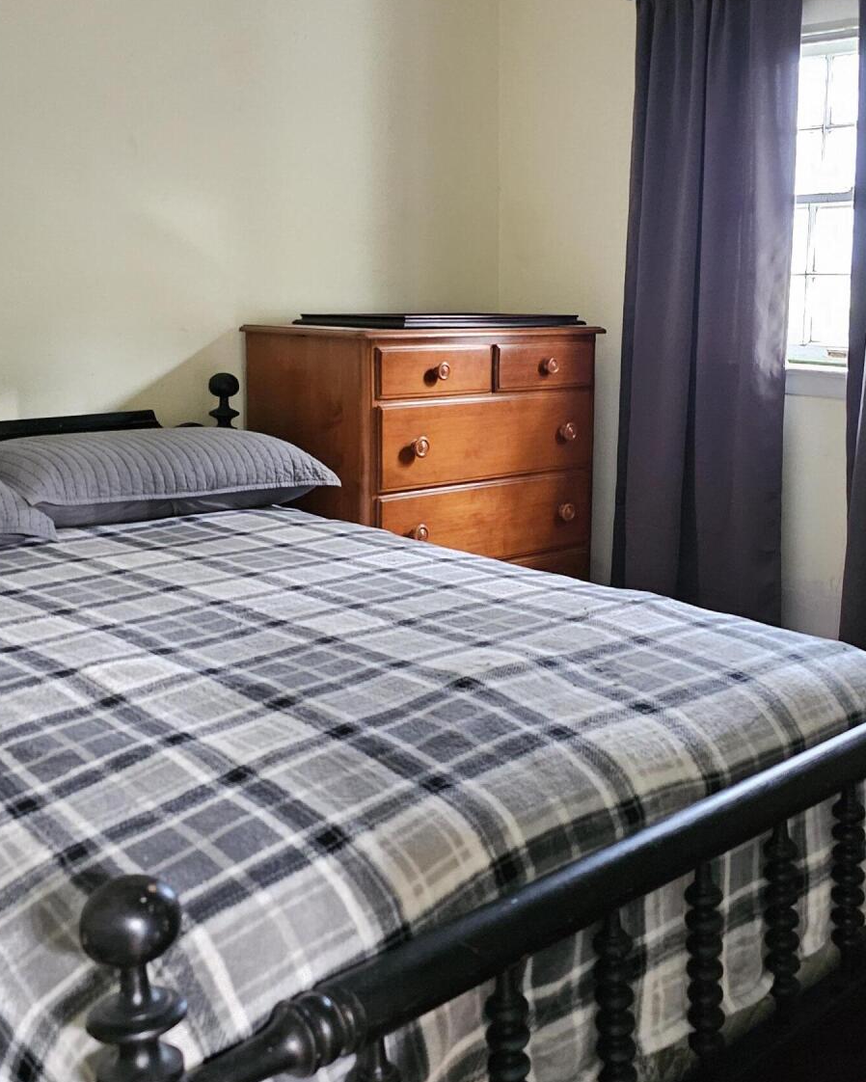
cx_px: 494
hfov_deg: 37.3
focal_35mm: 40
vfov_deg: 45.7
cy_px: 464
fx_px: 1281
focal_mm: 6.3
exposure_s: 1/15
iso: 2500
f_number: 1.7
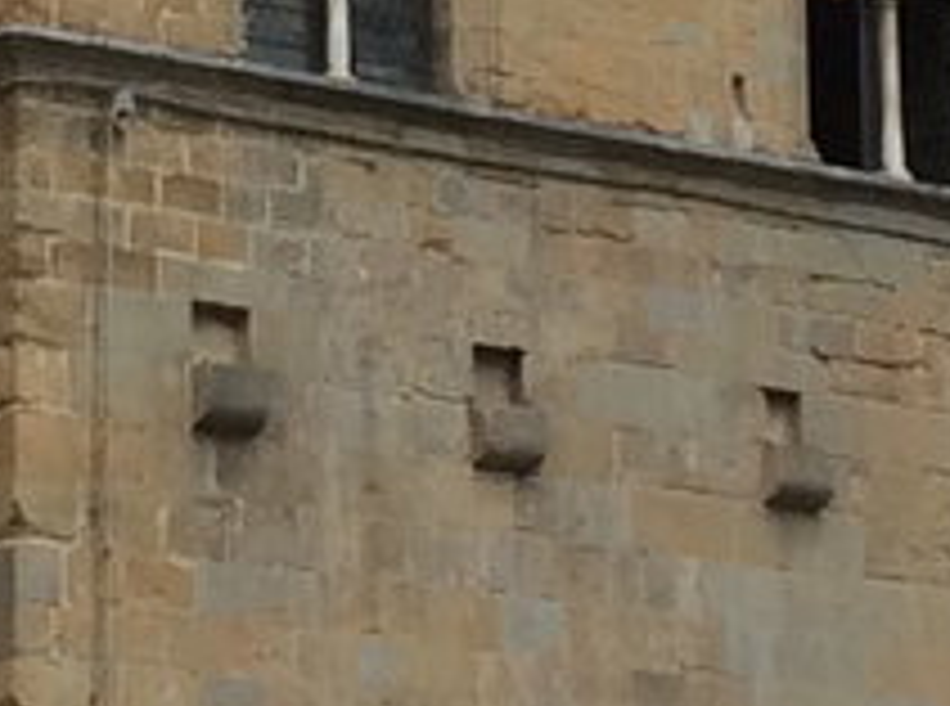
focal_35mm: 243
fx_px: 6650
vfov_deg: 6.0
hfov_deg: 8.2
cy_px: -600
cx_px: 216
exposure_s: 1/923
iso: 32
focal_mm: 3.3
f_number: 2.4
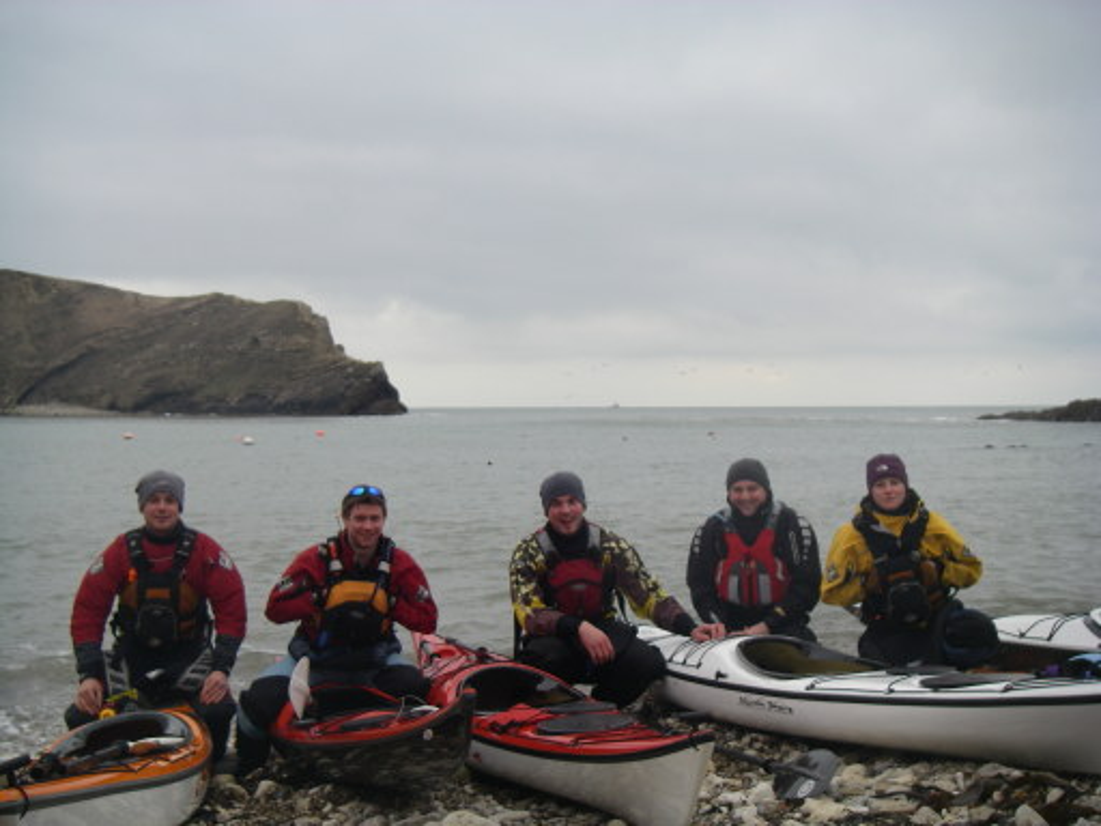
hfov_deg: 34.9
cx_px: 550
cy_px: 413
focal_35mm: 55
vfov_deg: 26.6
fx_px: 1749
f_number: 3.6
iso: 64
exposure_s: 1/160
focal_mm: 9.2
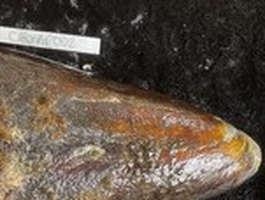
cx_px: 123
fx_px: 514
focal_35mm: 67
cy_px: 173
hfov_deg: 28.9
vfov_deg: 21.6
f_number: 1.8
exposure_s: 1/60
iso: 64
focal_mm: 3
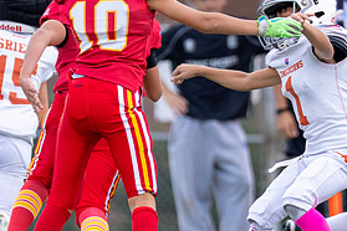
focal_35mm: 936
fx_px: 9021
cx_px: 170
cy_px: 58
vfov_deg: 1.5
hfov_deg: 2.2
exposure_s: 1/1250
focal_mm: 200
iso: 640
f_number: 2.8
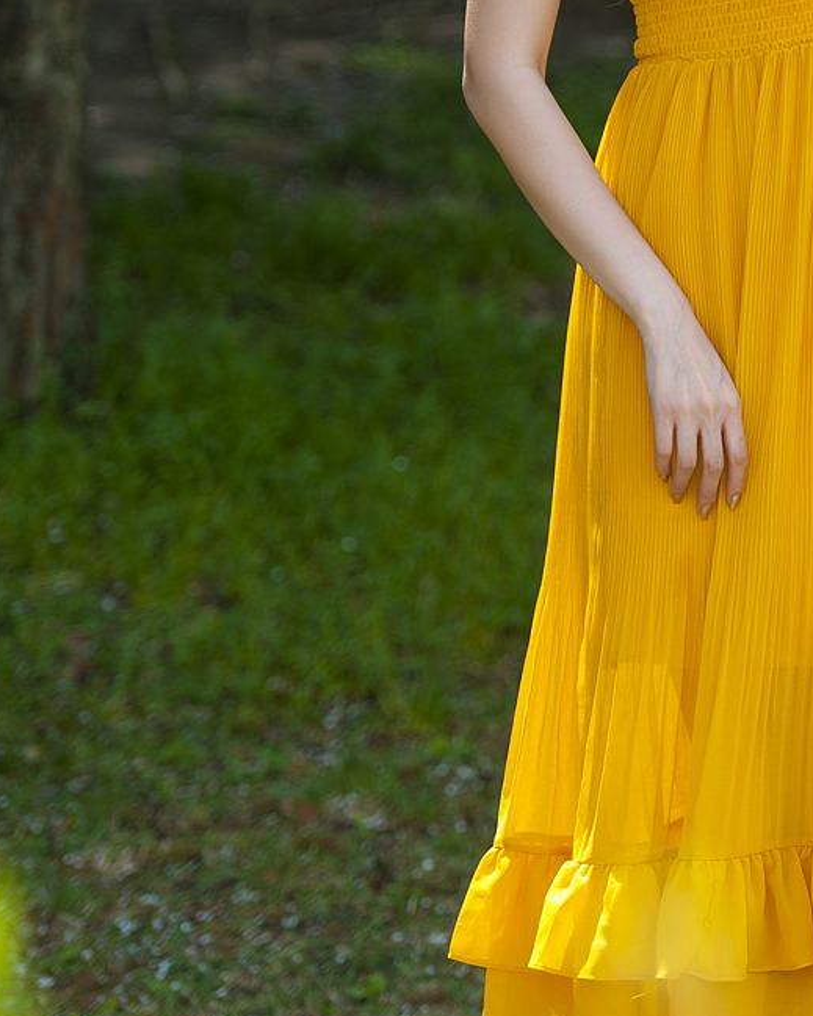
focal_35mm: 236
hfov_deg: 6.5
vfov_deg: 8.2
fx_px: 7100
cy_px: 238
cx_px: 825
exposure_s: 1/800
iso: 200
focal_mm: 102
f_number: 2.8
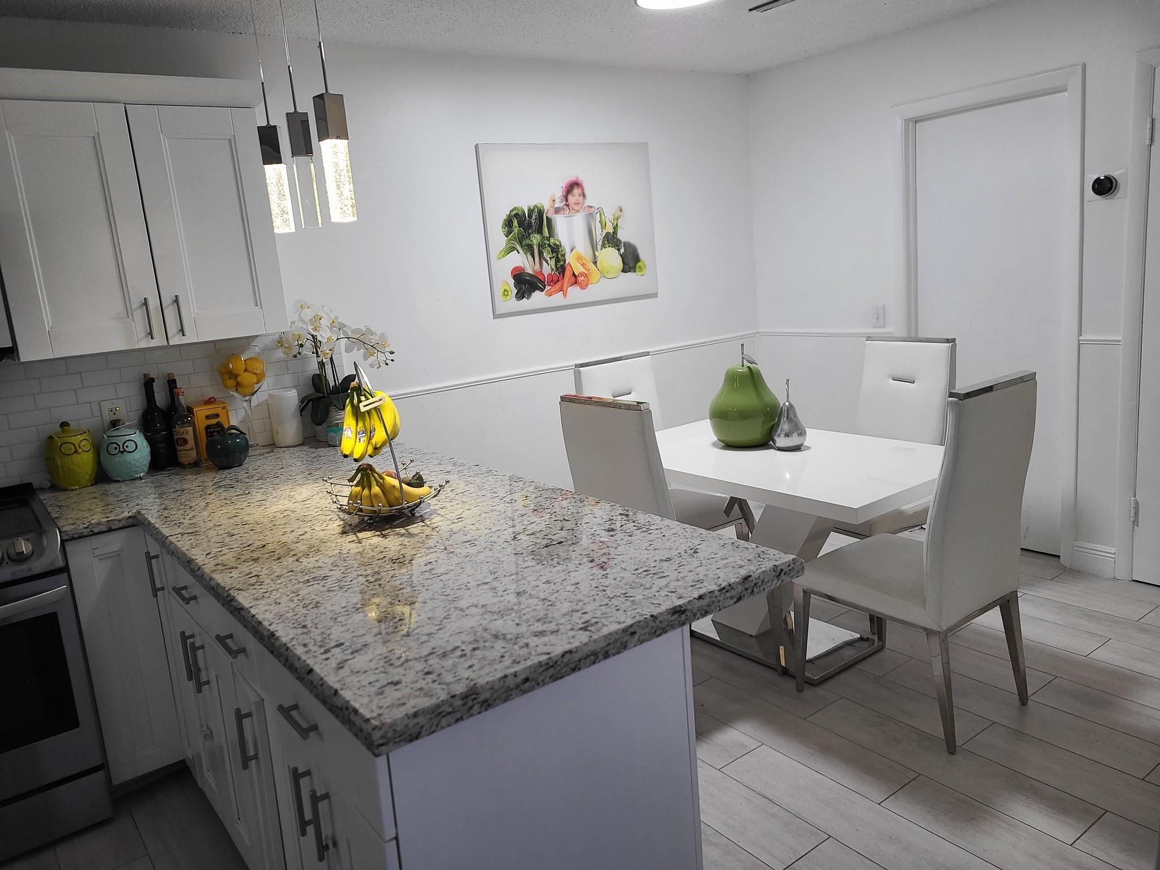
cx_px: 580
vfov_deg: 53.1
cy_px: 435
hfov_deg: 67.3
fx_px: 871
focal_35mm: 26
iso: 200
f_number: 1.8
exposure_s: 1/60
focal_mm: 5.4
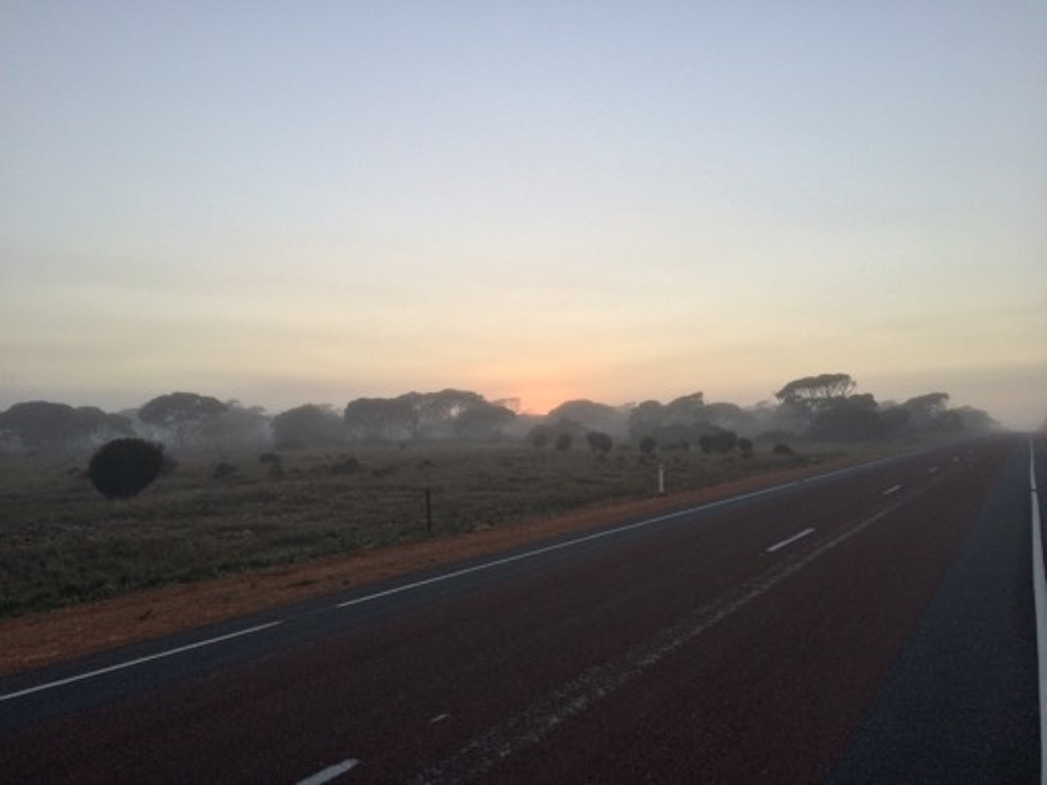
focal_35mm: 29
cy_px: 392
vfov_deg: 48.2
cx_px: 524
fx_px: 877
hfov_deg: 61.7
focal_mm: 4.15
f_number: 2.2
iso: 32
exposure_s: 1/432
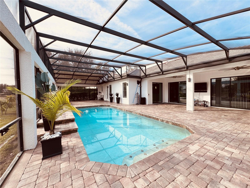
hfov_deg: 102.1
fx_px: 101
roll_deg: +0.7
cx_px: 125
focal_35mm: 14
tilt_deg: -0.5
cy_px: 94
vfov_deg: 85.7
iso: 40
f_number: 2.2
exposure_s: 1/259
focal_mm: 2.22
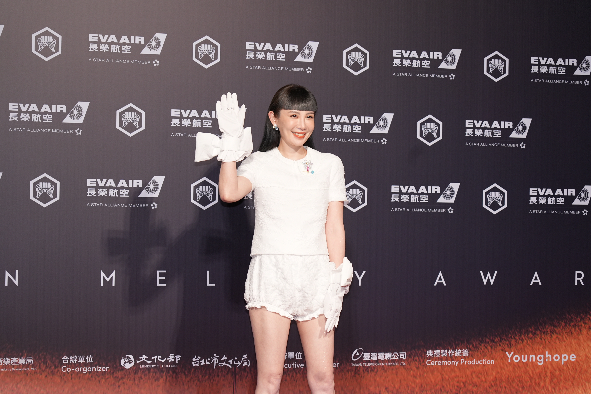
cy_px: 197
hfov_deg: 20.0
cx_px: 296
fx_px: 1674
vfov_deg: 13.4
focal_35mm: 102
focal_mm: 102
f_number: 4.5
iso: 1000
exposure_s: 1/200
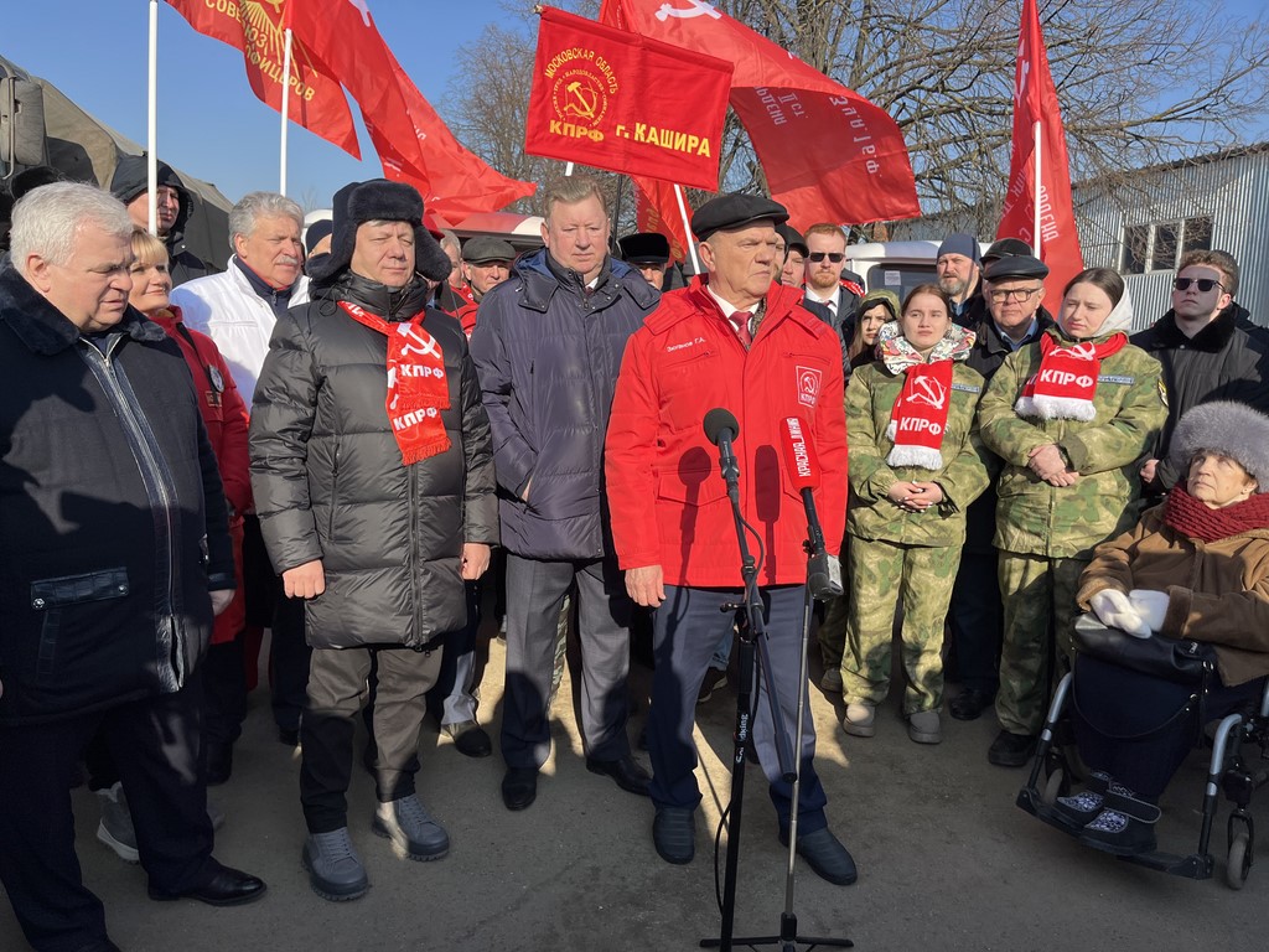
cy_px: 476
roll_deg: -1.7
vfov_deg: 53.1
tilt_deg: -8.3
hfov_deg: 67.3
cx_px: 634
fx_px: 953
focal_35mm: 26
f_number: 1.6
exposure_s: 1/3135
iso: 50
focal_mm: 5.1
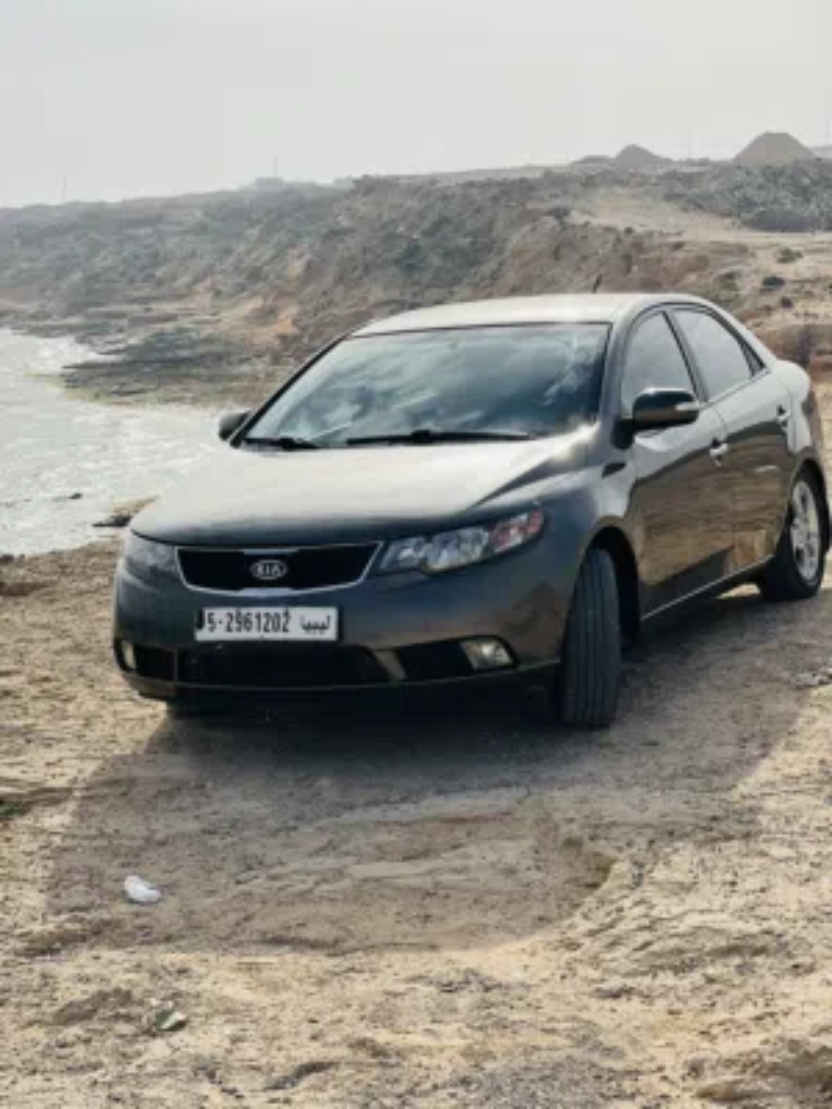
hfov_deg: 19.1
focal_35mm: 77
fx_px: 2468
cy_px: 554
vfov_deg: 25.3
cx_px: 416
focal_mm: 9
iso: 32
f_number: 2.8
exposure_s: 1/1277
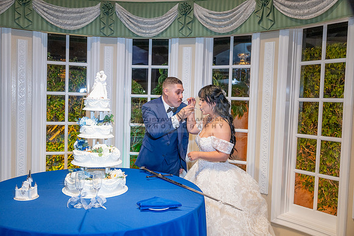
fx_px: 325
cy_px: 118
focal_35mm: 33
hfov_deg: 57.2
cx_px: 177
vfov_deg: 40.0
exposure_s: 1/160
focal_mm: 33
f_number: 3.2
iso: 640
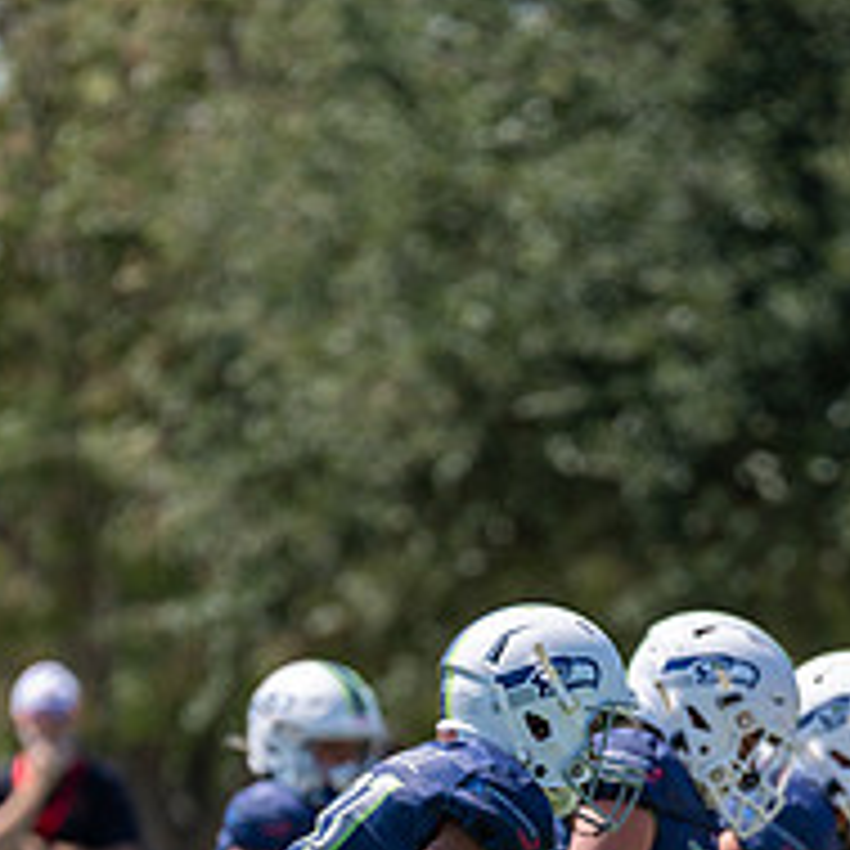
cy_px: 981
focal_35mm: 594
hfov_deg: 3.0
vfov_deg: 2.9
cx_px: 588
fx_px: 16502
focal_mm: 200
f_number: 3.2
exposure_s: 1/1250
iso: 100
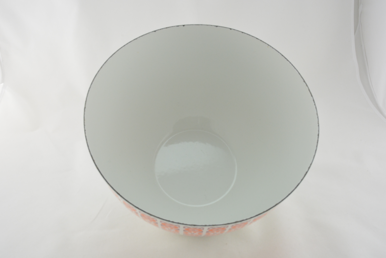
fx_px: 290
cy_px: 129
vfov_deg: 48.0
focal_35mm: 27
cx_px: 193
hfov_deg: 67.4
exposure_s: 1/15
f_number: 22
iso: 1250
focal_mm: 18
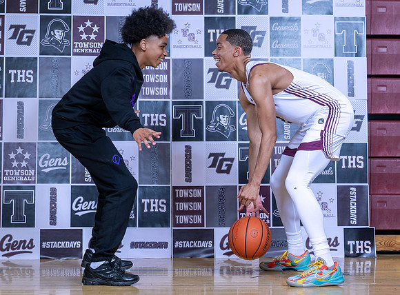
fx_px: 1149
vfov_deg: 14.6
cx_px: 233
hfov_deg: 19.7
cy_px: 130
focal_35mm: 100
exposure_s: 1/160
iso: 250
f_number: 5.6
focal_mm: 76
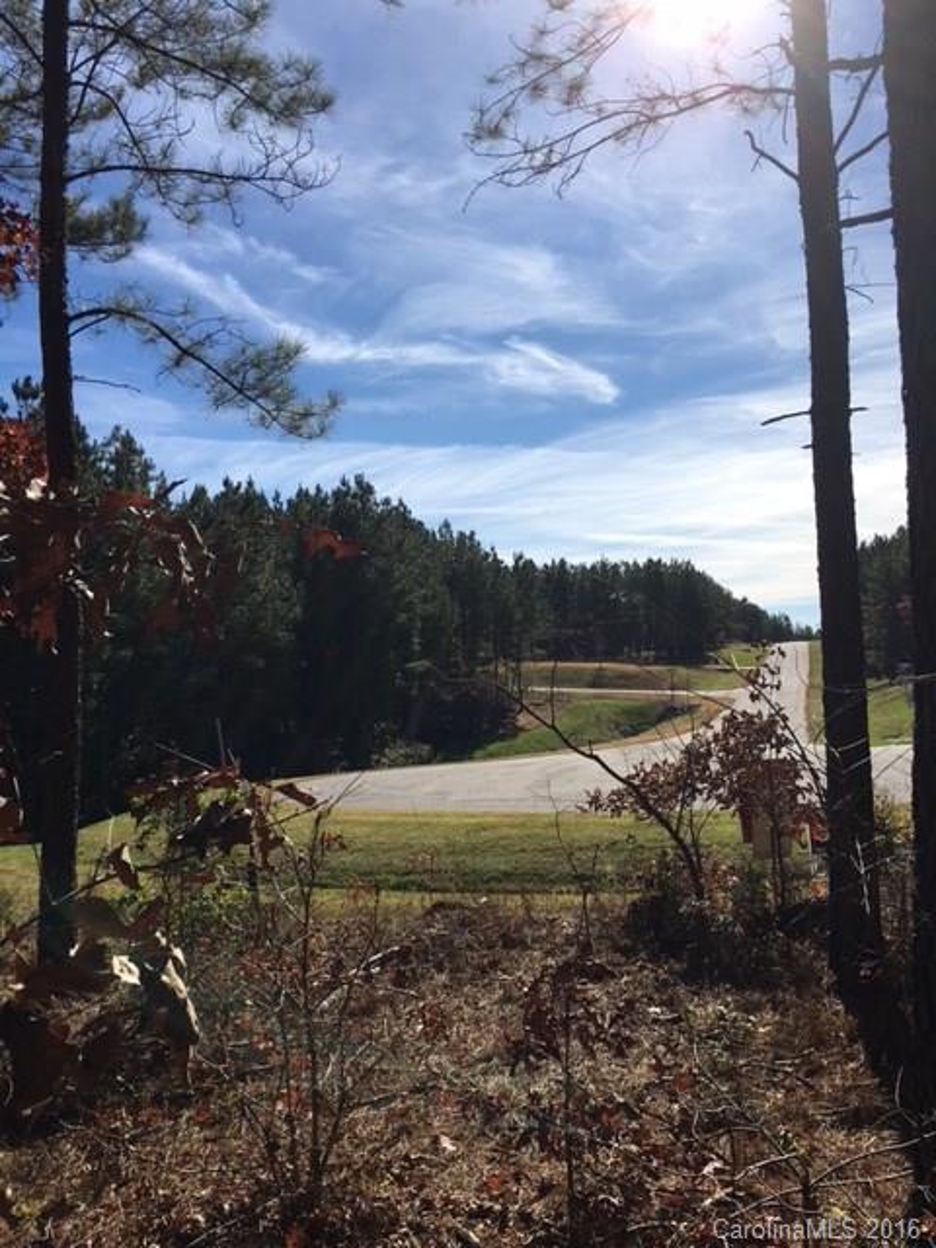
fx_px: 1046
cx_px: 468
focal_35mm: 29
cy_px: 624
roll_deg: +1.4
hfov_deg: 48.2
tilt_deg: +2.3
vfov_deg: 61.7
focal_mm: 4.15
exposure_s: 1/2747
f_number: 2.2
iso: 25
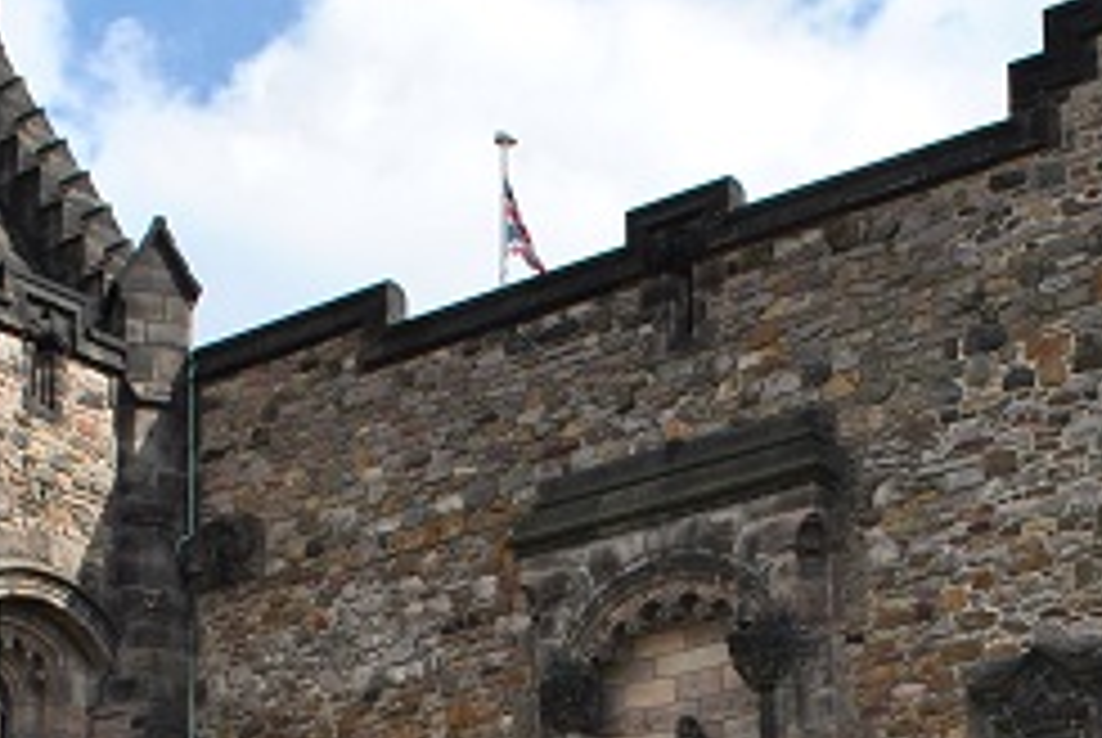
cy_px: 902
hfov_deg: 23.1
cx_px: 594
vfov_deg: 15.0
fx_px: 2697
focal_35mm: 88
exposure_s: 1/200
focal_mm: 18
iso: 100
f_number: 8
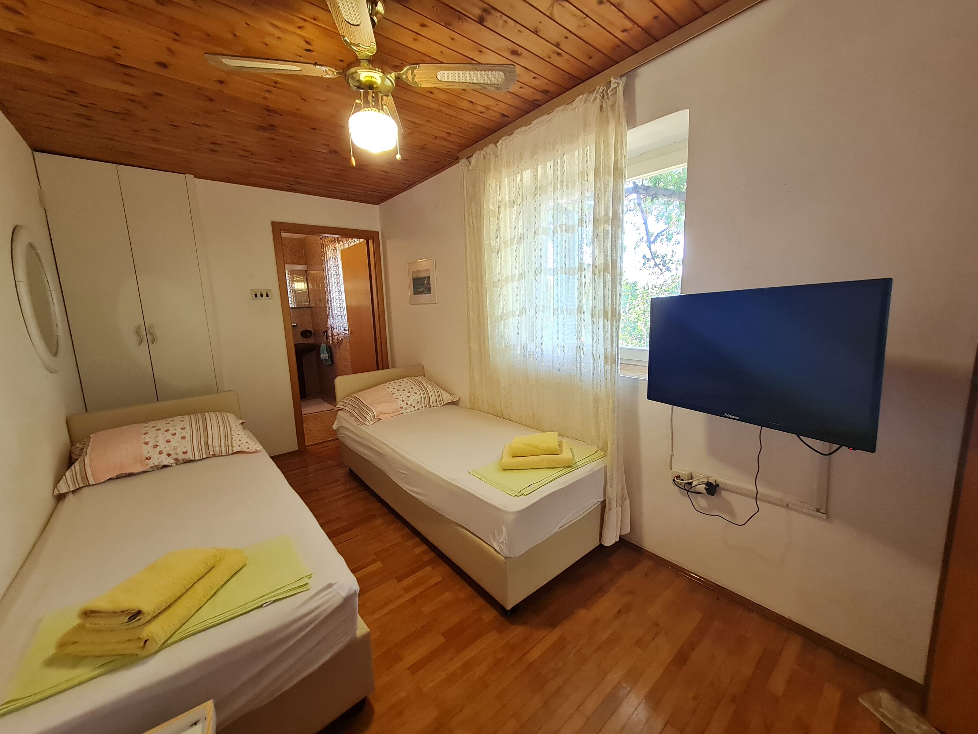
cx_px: 489
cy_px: 367
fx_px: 367
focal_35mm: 13
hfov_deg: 106.2
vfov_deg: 89.9
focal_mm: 1.74
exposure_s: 1/50
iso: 200
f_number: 2.2
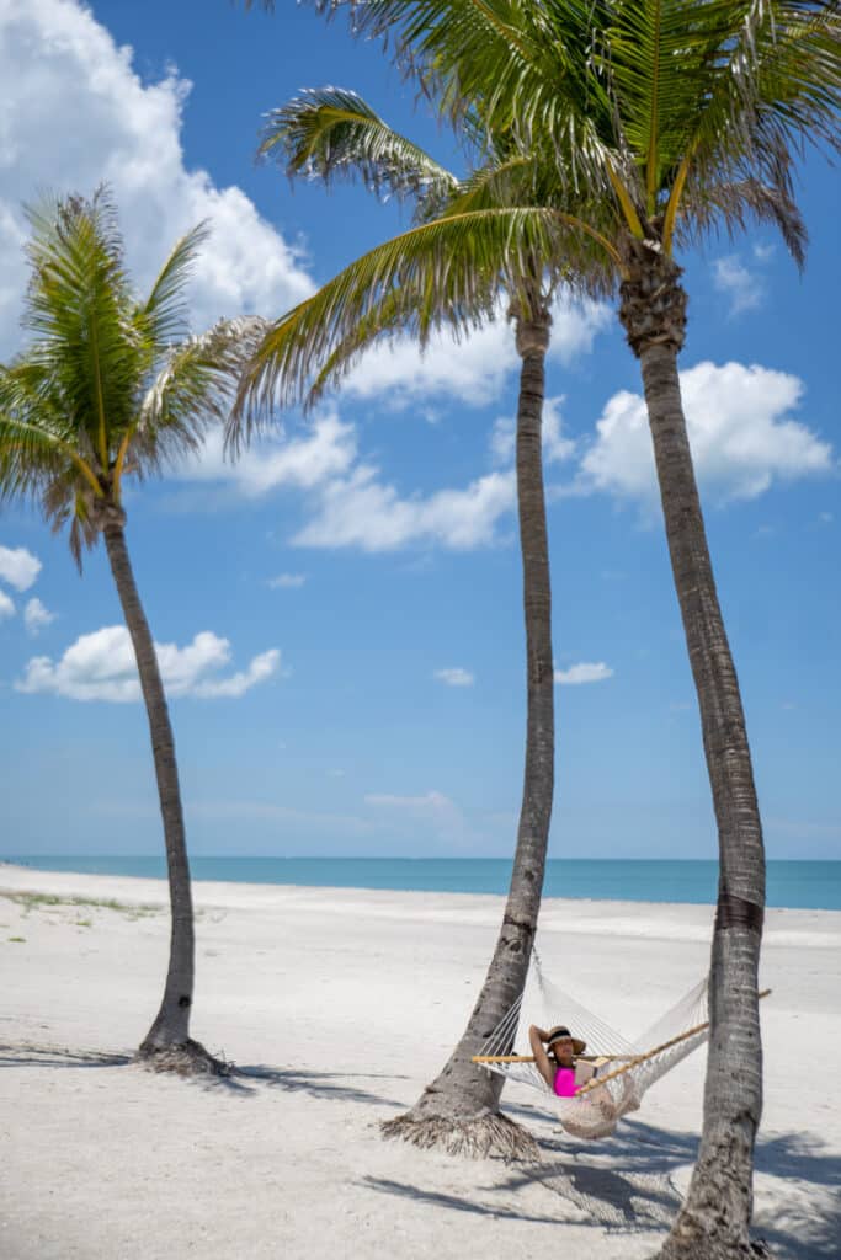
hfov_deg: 33.4
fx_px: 1401
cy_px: 630
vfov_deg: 48.5
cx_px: 420
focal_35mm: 40
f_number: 2.8
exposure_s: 1/5000
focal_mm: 40
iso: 200
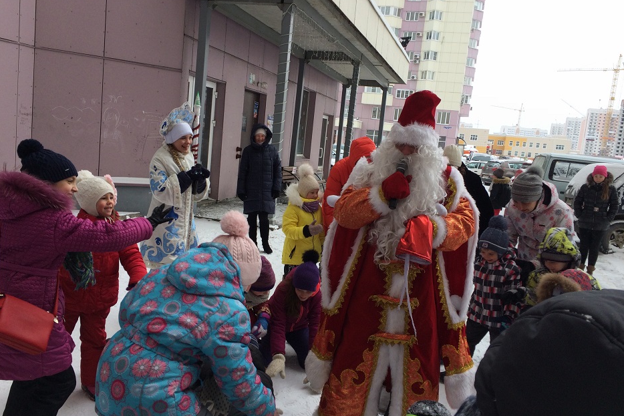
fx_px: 537
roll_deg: -2.0
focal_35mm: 31
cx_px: 307
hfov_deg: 60.3
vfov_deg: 42.3
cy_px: 212
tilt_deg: -8.8
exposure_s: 1/287
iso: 32
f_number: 2.2
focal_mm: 4.15
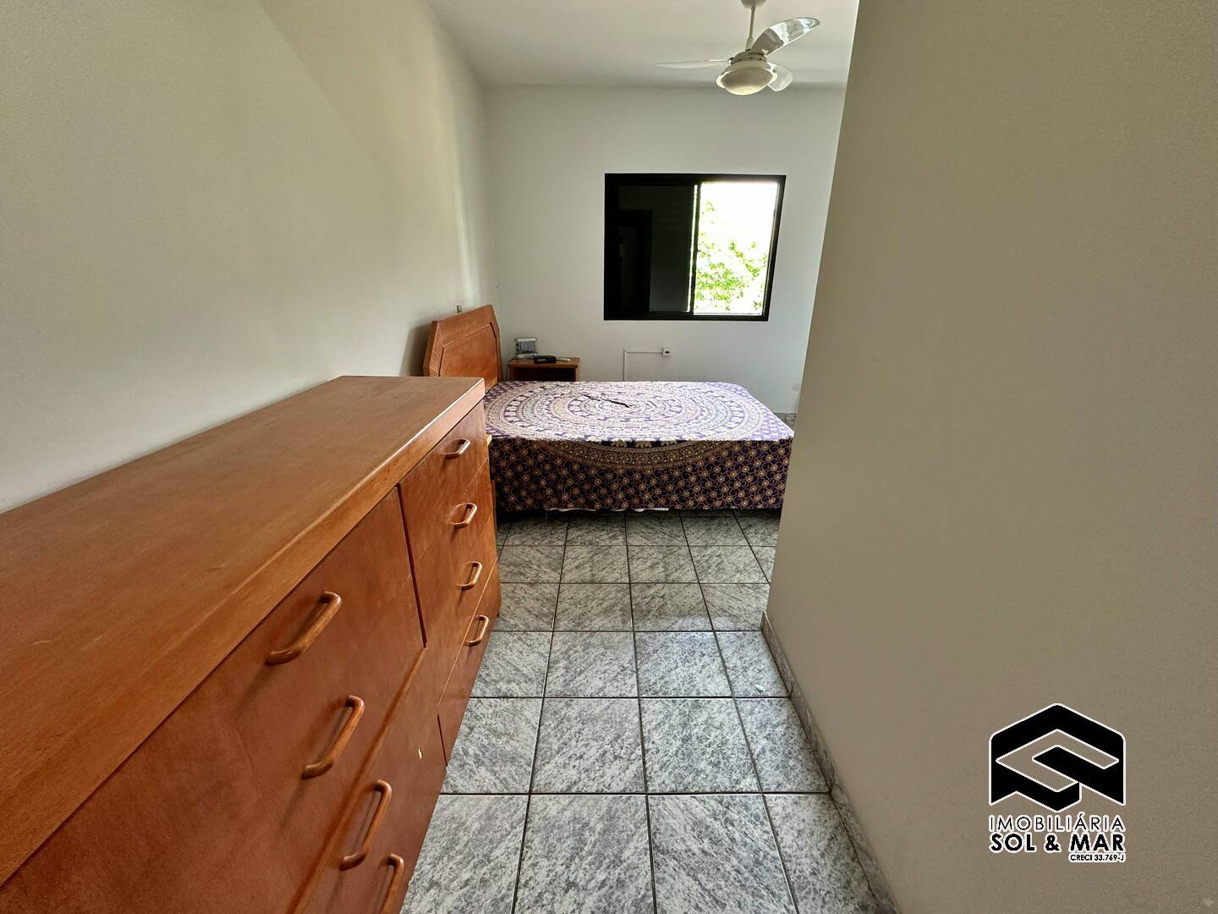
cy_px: 457
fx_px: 493
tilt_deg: -21.3
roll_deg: -0.2
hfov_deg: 102.1
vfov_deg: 85.7
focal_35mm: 14
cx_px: 609
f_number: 2.2
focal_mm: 2.22
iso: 200
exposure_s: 1/120
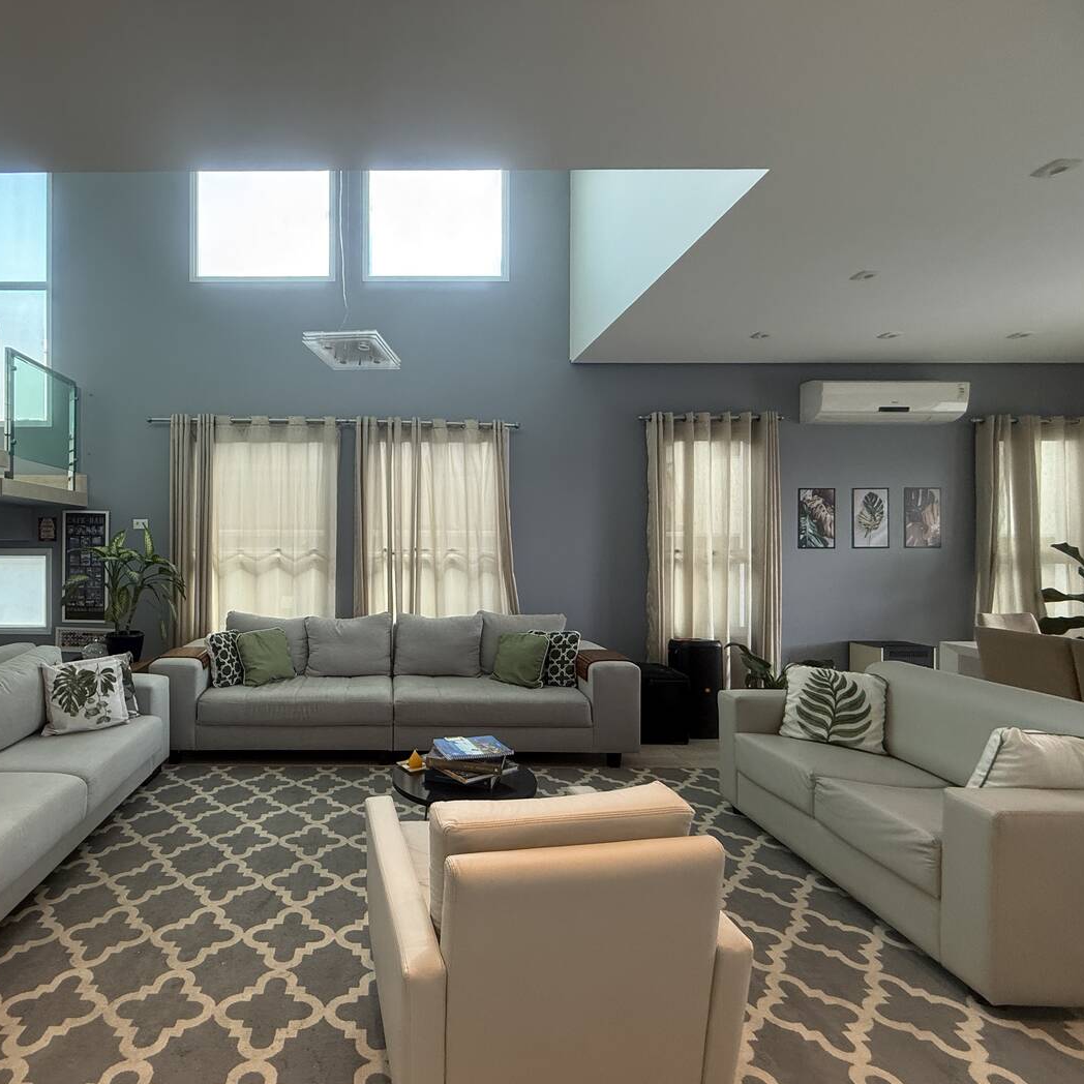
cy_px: 550
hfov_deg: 81.8
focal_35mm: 17
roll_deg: -0.3
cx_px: 385
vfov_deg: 84.0
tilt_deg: +0.0
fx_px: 602
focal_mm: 2.22
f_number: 2.2
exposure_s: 1/99
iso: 200
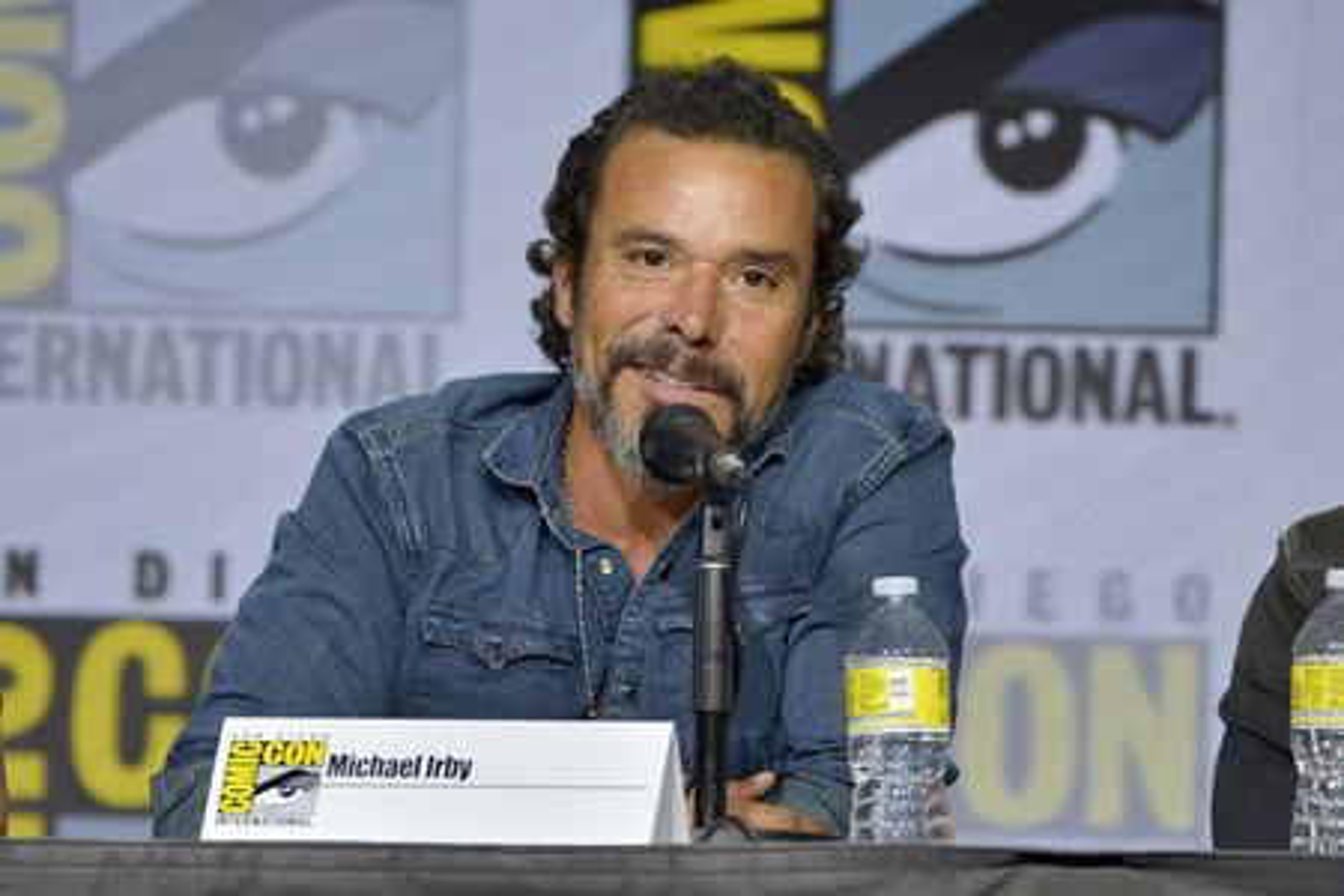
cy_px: 448
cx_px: 672
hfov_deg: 4.1
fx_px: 18665
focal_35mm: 500
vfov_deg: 2.7
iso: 1600
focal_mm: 500
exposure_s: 1/250
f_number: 6.3
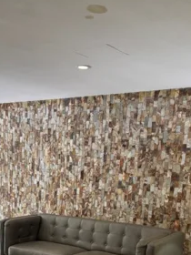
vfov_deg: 33.9
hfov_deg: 27.8
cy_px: 250
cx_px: 59
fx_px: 383
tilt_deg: -14.1
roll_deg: -2.0
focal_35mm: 52
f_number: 1.6
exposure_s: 1/60
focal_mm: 5.96
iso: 125
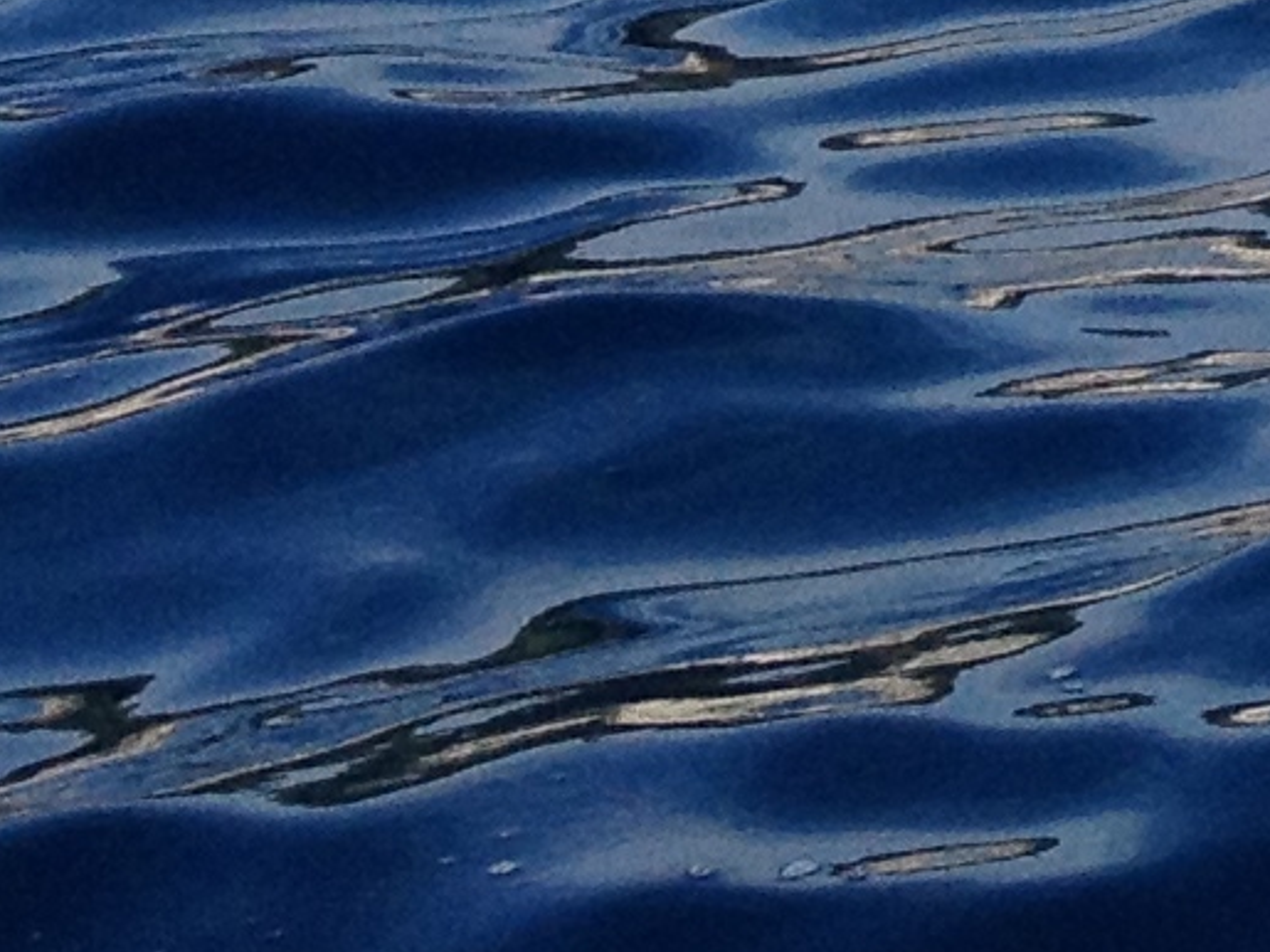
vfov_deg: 6.1
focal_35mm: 222
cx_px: 3667
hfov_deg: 7.8
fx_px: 8143
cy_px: -1966
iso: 64
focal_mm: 4.28
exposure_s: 1/1534
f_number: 2.4
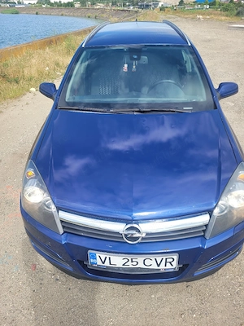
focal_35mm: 26
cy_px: 163
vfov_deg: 67.3
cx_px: 122
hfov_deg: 53.1
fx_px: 244
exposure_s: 1/1250
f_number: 1.8
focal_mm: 5.4
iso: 40
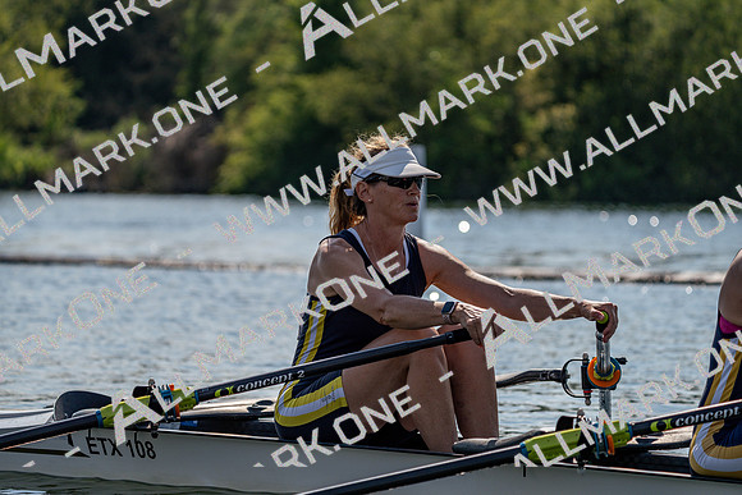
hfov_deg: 10.3
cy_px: 248
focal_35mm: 200
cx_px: 371
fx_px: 4123
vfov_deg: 6.9
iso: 100
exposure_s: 1/1600
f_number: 5.6
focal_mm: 200
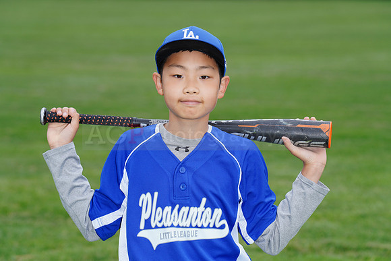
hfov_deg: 10.9
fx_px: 2053
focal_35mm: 189
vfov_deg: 7.3
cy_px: 130
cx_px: 196
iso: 200
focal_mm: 189
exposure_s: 1/200
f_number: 8
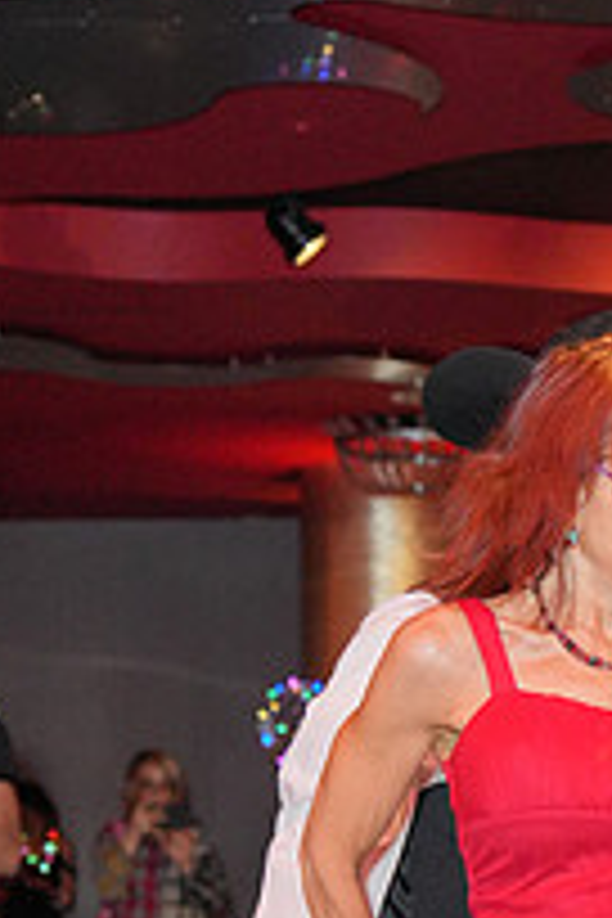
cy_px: 1166
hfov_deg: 10.7
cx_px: 556
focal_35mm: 128
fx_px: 3264
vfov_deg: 15.3
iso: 4000
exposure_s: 1/200
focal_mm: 45
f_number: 4
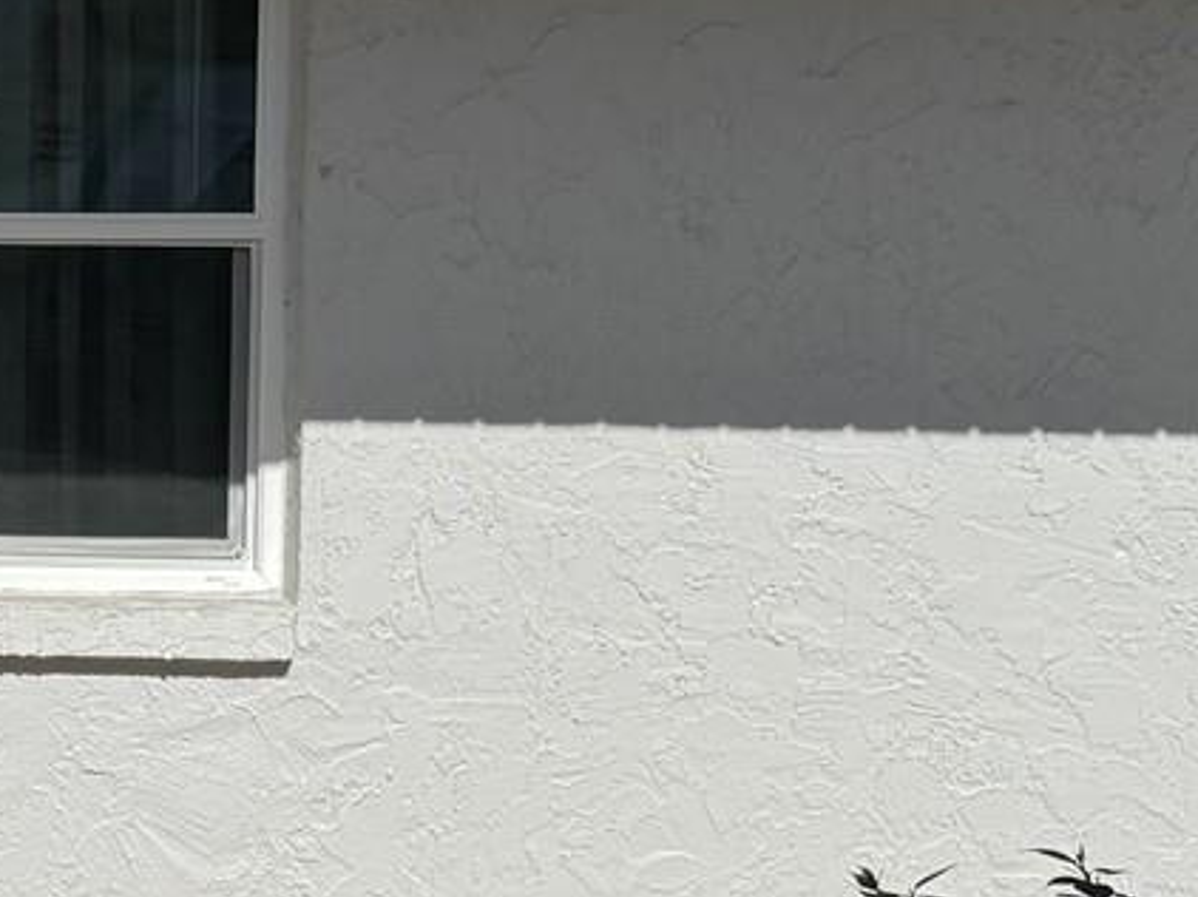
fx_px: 3148
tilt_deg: -2.0
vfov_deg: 16.2
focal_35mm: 91
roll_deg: -0.1
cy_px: 355
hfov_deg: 19.9
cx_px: -338
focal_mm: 6.86
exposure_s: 1/12346
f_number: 1.78
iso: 80
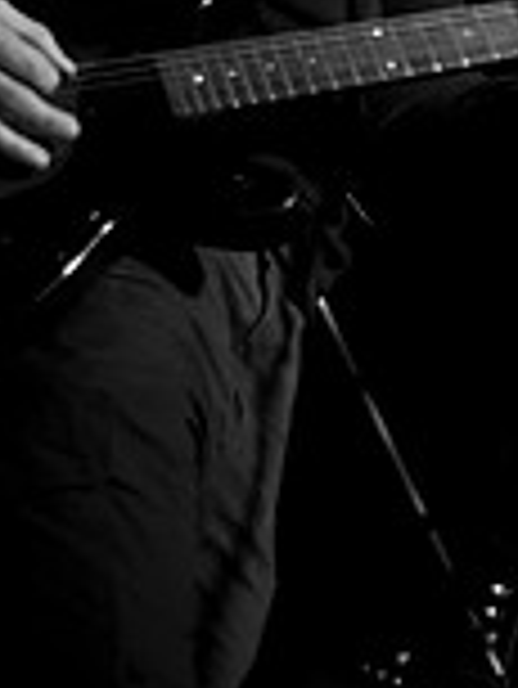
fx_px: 2530
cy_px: -45
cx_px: 383
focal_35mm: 127
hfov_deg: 11.7
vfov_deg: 15.2
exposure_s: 1/80
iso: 1000
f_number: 1.6
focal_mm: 30
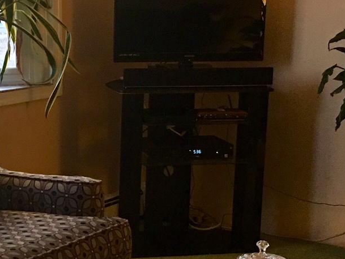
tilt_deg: -9.8
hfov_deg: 20.2
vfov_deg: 15.4
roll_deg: +0.7
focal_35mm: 96
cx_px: 62
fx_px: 957
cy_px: 174
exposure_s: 1/15
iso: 80
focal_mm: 4.15
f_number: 2.2
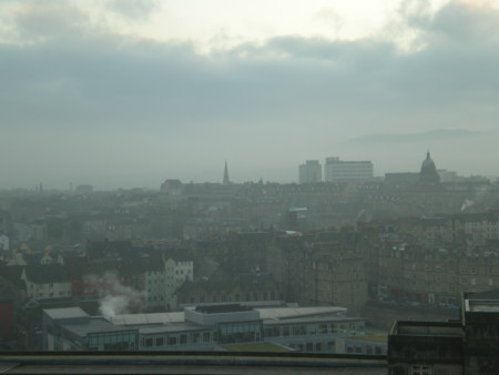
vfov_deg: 19.9
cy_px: 188
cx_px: 250
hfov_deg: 26.3
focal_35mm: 74
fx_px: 1067
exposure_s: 1/44.7
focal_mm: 12.3
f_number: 4.6
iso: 64
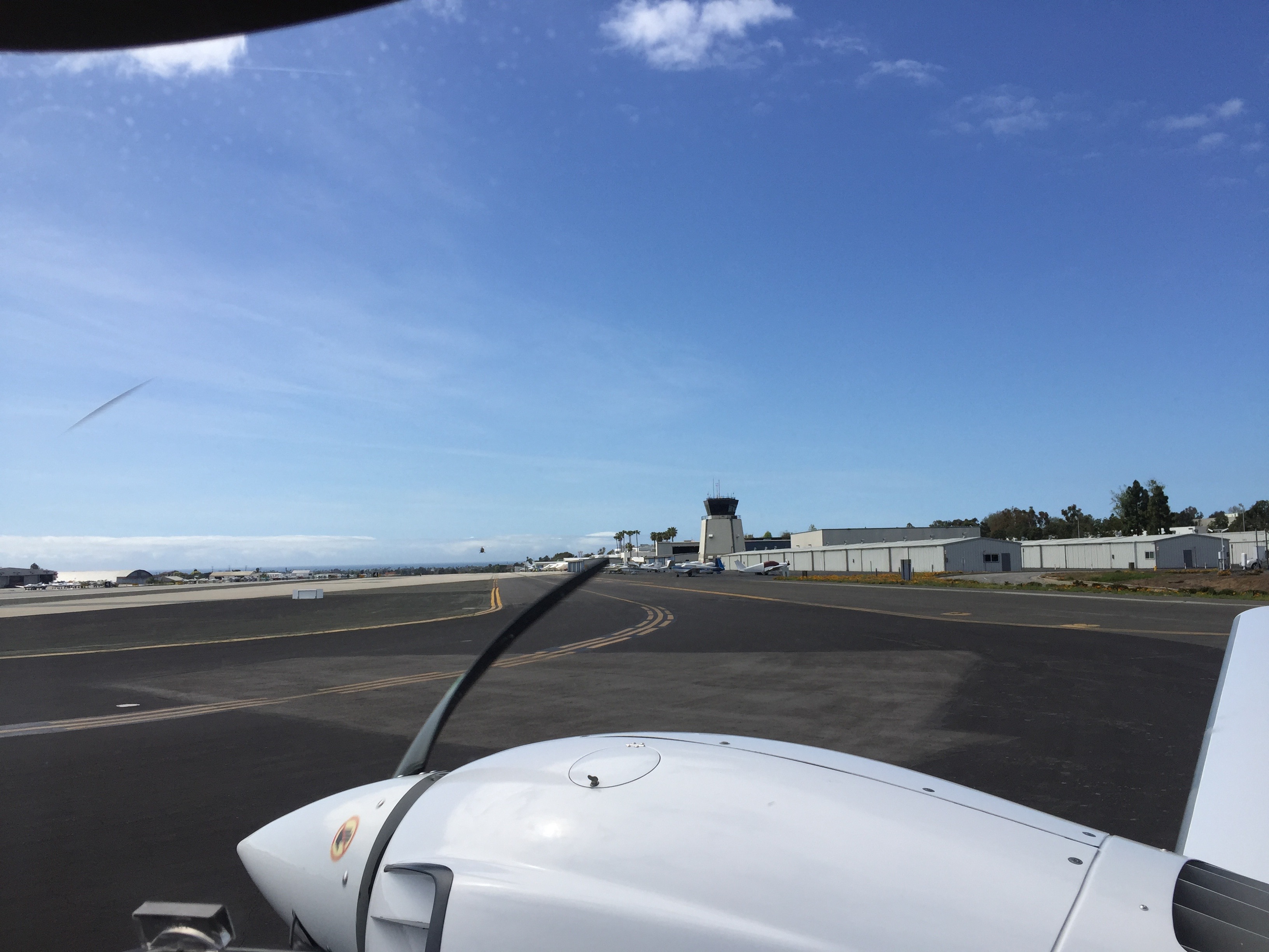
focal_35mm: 29
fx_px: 1063
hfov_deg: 61.7
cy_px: 476
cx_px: 634
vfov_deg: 48.2
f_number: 2.2
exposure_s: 1/2639
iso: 32
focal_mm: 4.15
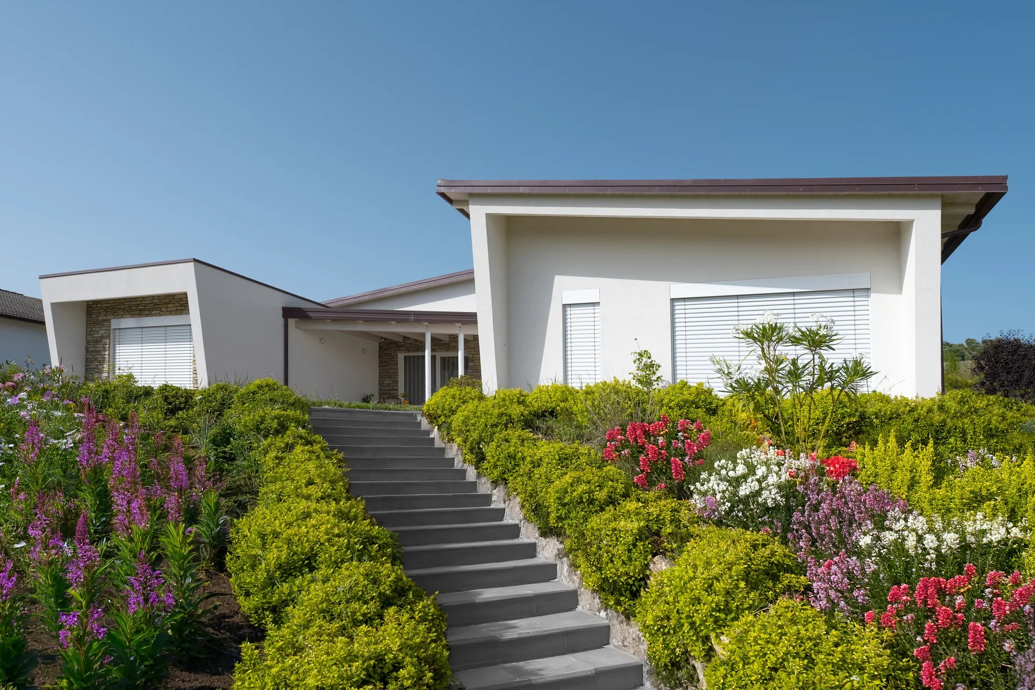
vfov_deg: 64.6
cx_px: 518
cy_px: 345
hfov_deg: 86.9
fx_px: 546
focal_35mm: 19
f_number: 7.1
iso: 100
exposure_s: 1/640
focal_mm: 19
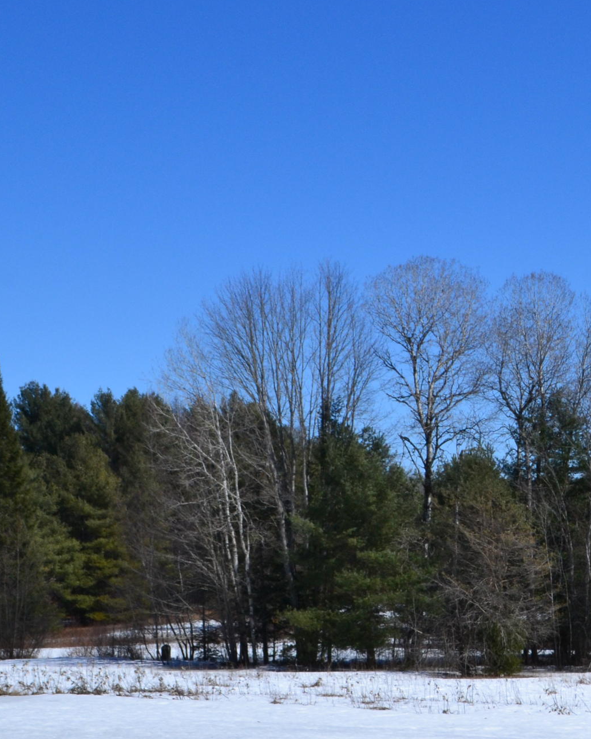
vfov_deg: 22.4
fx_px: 1859
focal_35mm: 85
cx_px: 563
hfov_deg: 17.7
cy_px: 450
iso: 360
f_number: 11
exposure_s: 1/500
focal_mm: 26
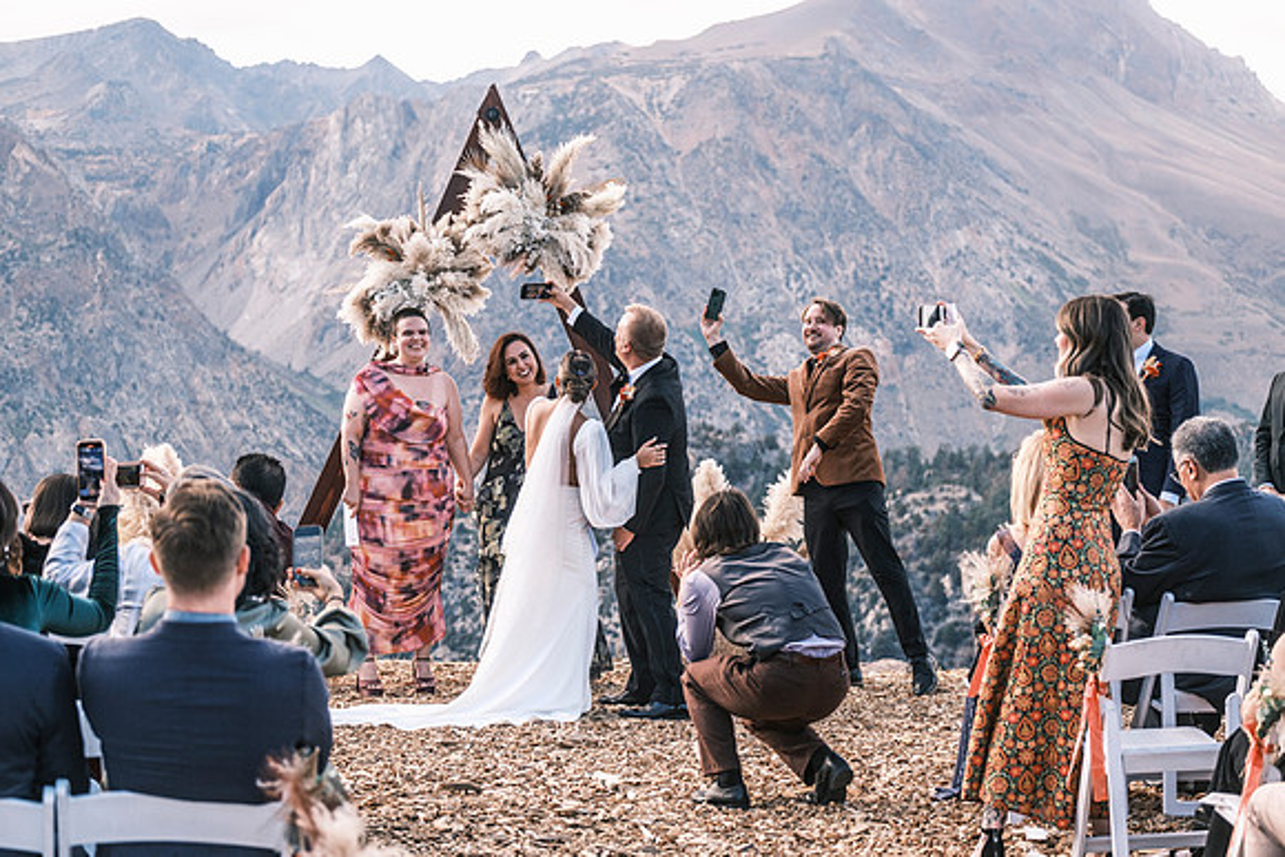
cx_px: 642
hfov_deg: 26.0
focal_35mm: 78
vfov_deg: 17.5
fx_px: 2785
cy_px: 428
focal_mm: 52
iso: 400
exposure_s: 1/900
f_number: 2.8
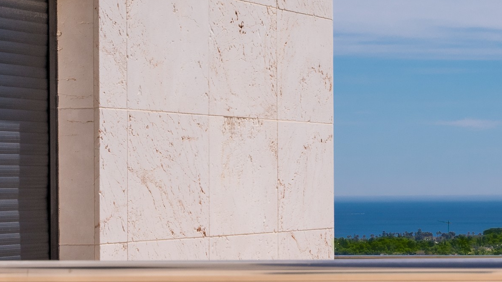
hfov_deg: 11.2
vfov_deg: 6.5
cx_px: 663
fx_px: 2492
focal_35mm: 187
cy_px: 136
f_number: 7.1
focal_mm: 40.7
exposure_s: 1/800
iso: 160
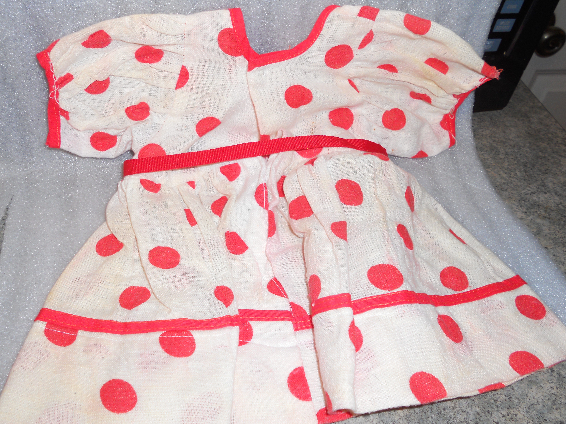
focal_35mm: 32
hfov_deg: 56.8
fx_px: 523
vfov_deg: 44.2
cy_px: 212
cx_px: 283
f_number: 3.5
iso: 80
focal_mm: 5.8
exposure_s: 1/25
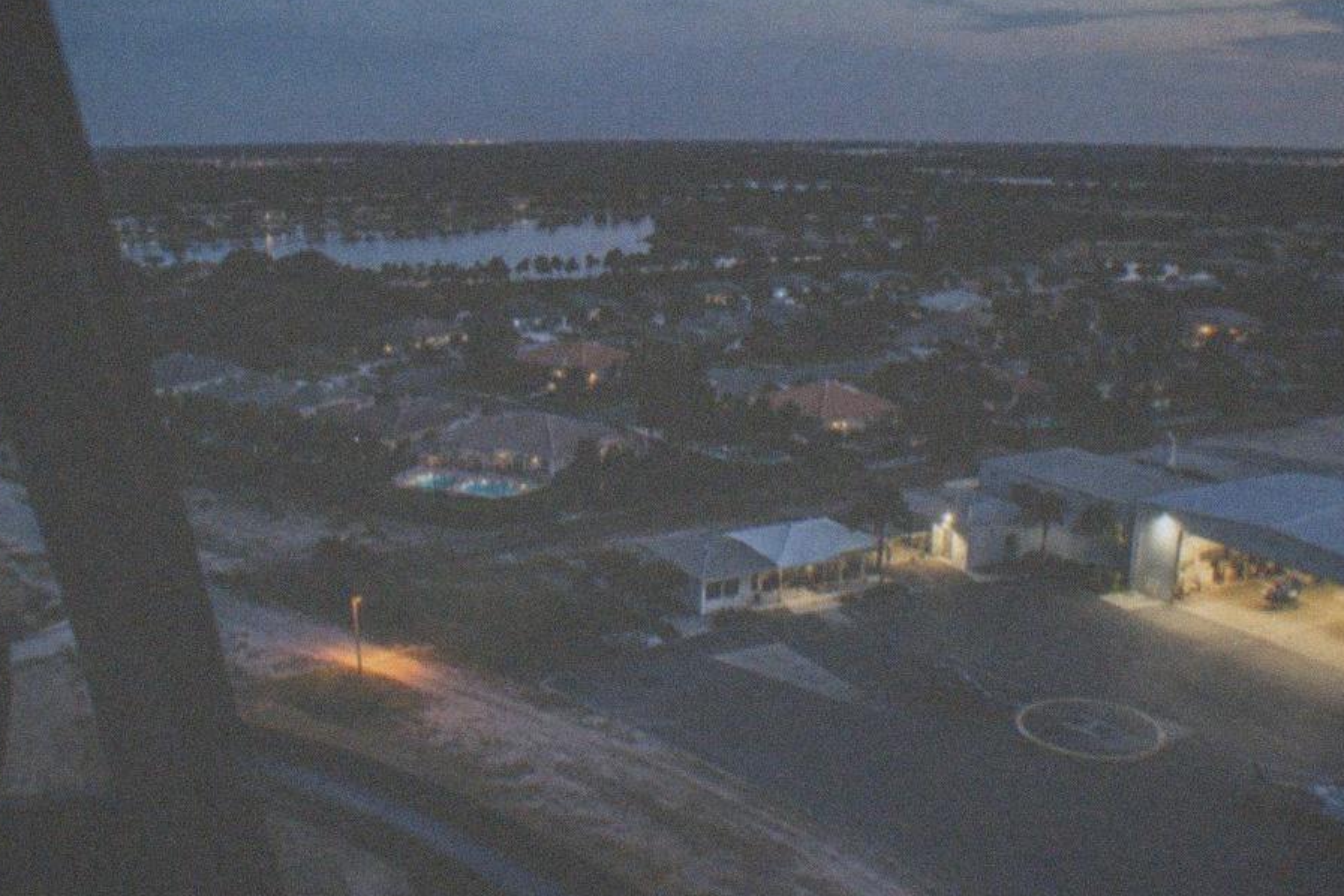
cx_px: 607
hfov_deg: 49.5
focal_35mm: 39
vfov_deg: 34.2
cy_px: 484
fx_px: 1456
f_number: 8
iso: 1600
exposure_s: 1/50
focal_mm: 35
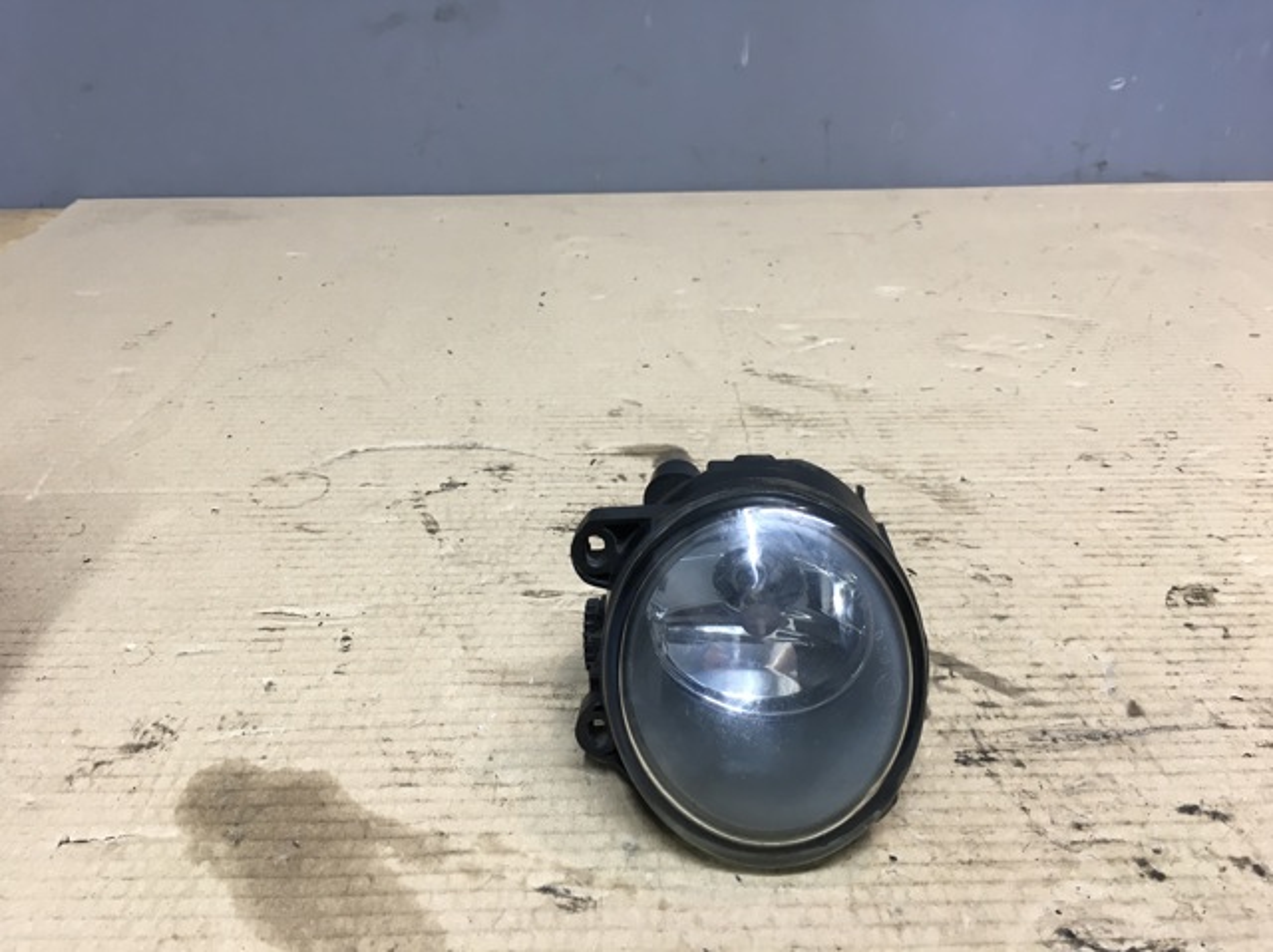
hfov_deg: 61.7
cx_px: 636
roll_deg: -0.7
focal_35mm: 29
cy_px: 476
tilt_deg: -29.1
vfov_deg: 48.2
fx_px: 1066
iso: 64
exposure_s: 1/33
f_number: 2.2
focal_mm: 4.15
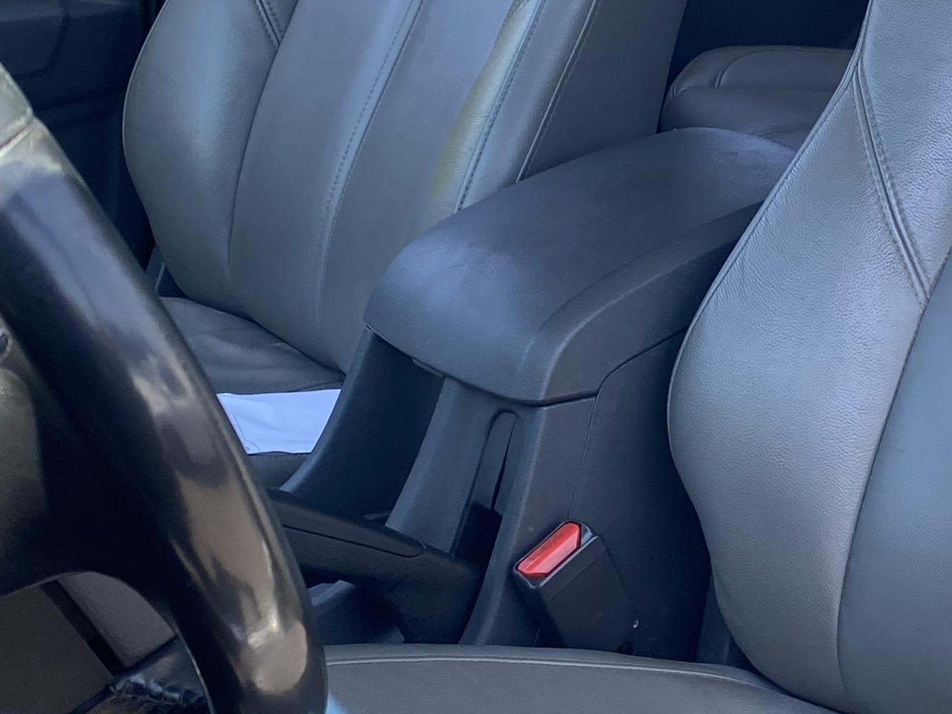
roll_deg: +1.4
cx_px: 765
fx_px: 2201
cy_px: 161
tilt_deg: -18.0
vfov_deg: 18.3
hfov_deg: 24.0
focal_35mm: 80
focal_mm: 4.25
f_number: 1.8
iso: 32
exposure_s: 1/312
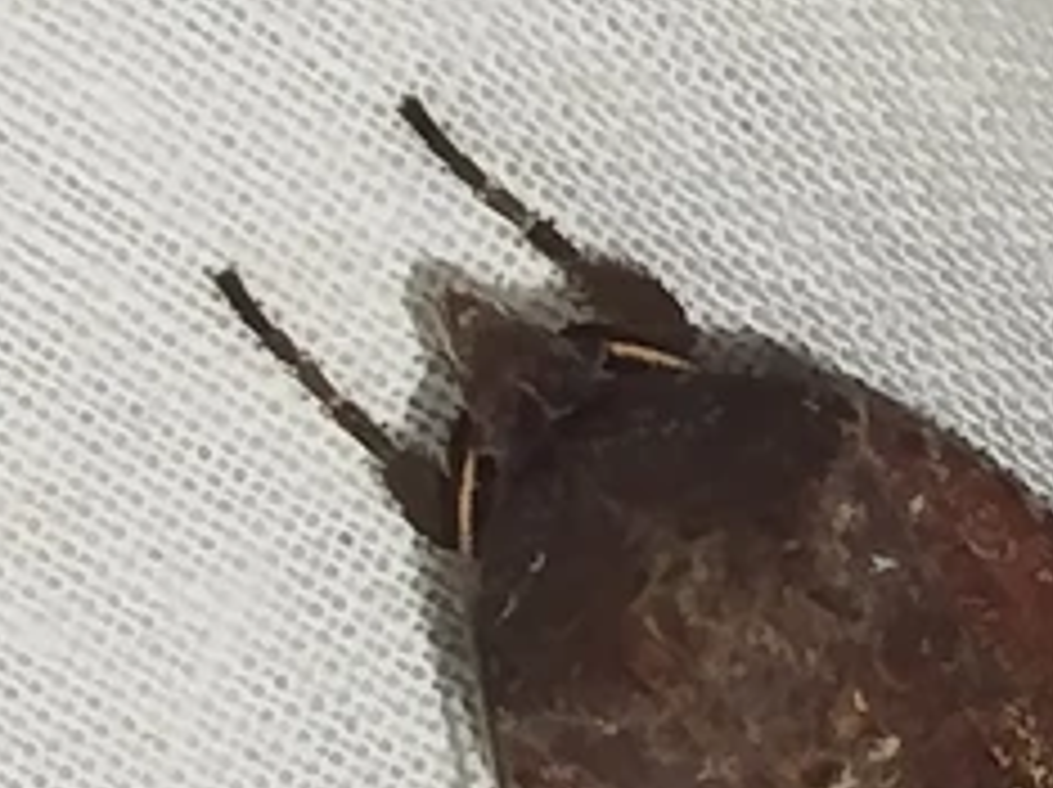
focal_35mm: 241
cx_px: 1341
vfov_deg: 6.1
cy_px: 896
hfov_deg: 8.1
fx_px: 7324
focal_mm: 5.31
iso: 100
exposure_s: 1/50
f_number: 1.7
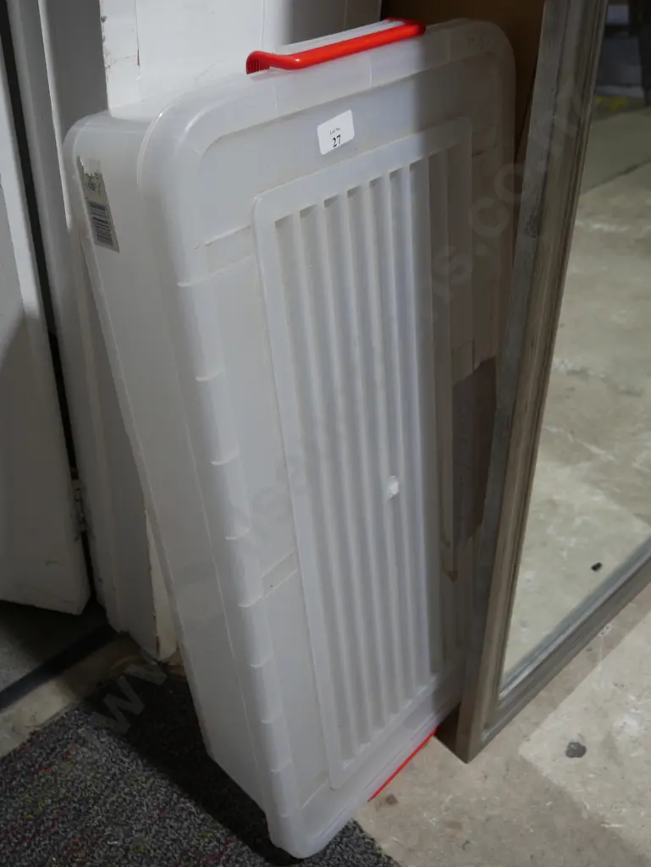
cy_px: 434
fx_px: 902
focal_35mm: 36
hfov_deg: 39.7
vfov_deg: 51.3
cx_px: 326
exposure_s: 1/60
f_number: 4
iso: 200
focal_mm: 18
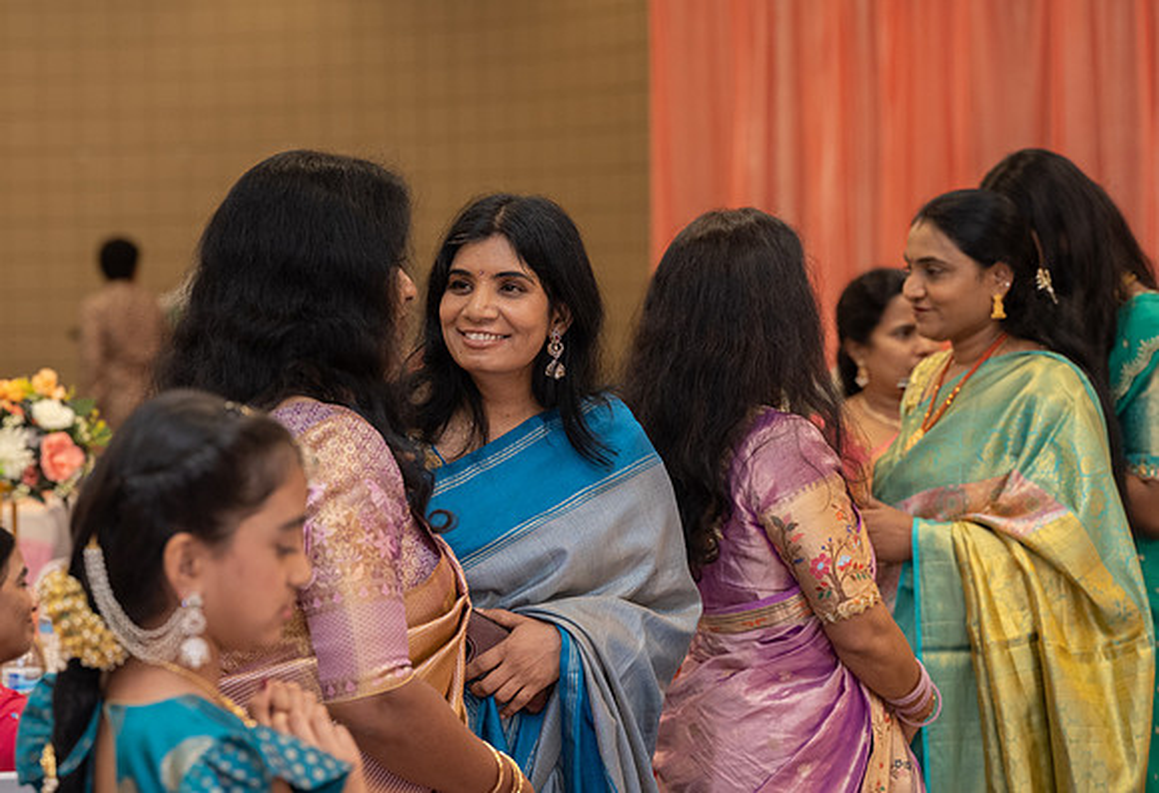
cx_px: 472
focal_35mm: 104
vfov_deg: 13.4
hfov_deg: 19.5
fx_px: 3369
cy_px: 335
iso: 1000
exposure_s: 1/160
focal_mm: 85
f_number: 3.5
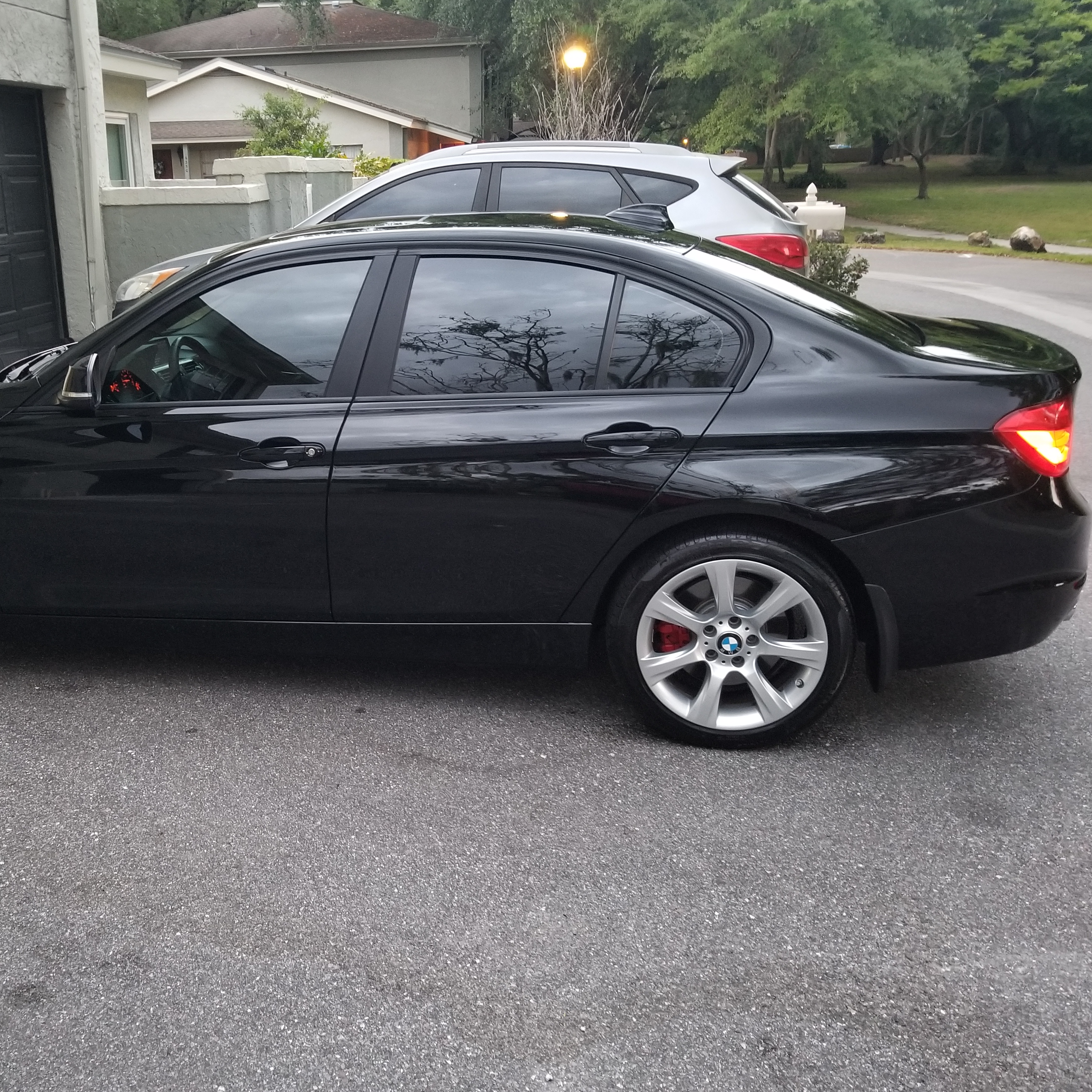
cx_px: 345
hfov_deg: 50.0
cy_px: 544
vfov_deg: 51.1
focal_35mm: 32
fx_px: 1142
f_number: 1.7
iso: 250
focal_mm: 4.3
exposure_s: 1/10
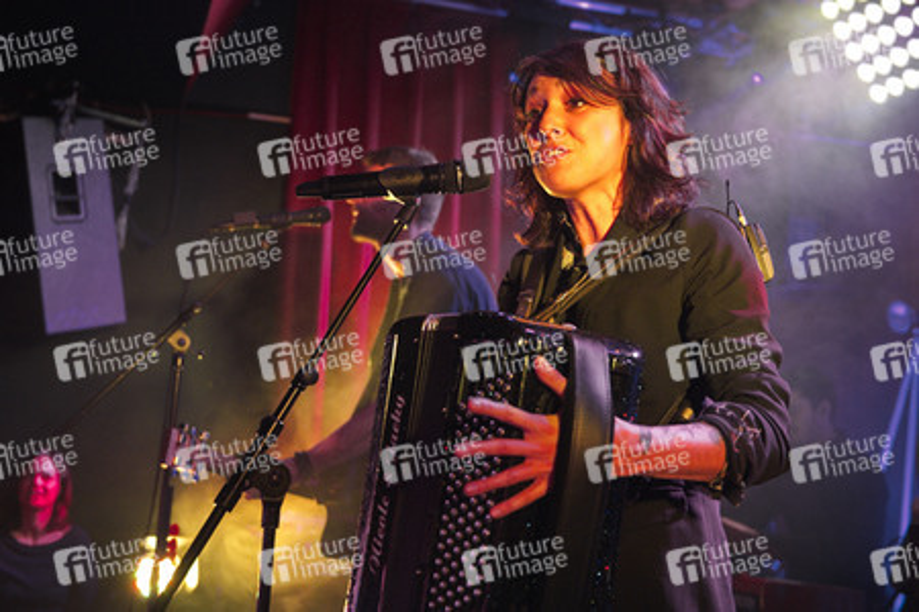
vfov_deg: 37.9
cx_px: 460
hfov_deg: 54.4
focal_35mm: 35
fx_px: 893
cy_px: 306
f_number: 2.8
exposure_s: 1/320
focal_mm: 35
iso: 3200
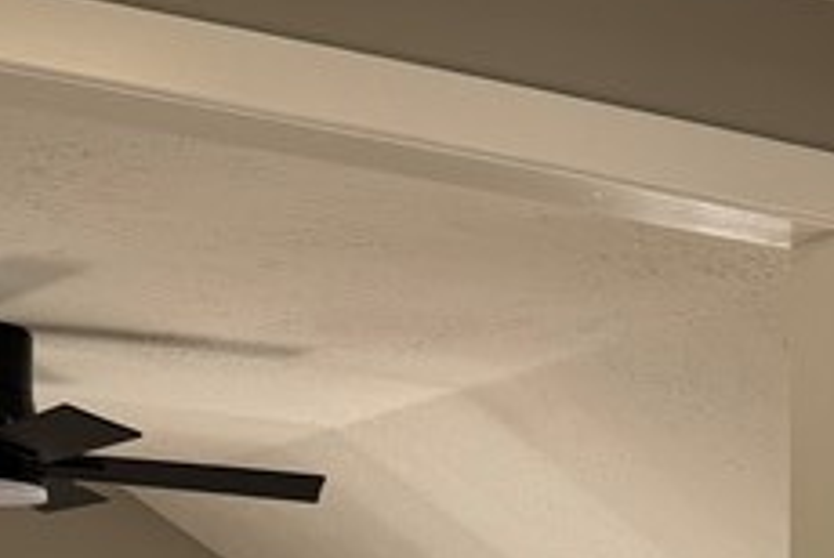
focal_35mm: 111
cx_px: 1157
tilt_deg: -4.0
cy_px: 1004
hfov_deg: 17.0
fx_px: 2575
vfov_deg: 11.5
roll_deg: -1.9
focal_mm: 6.76
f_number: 1.78
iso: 64
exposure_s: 1/270
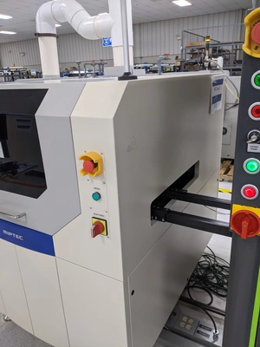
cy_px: 174
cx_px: 130
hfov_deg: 51.4
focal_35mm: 27
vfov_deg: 65.3
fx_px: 270
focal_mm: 4.44
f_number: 1.8
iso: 76
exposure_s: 1/59.9
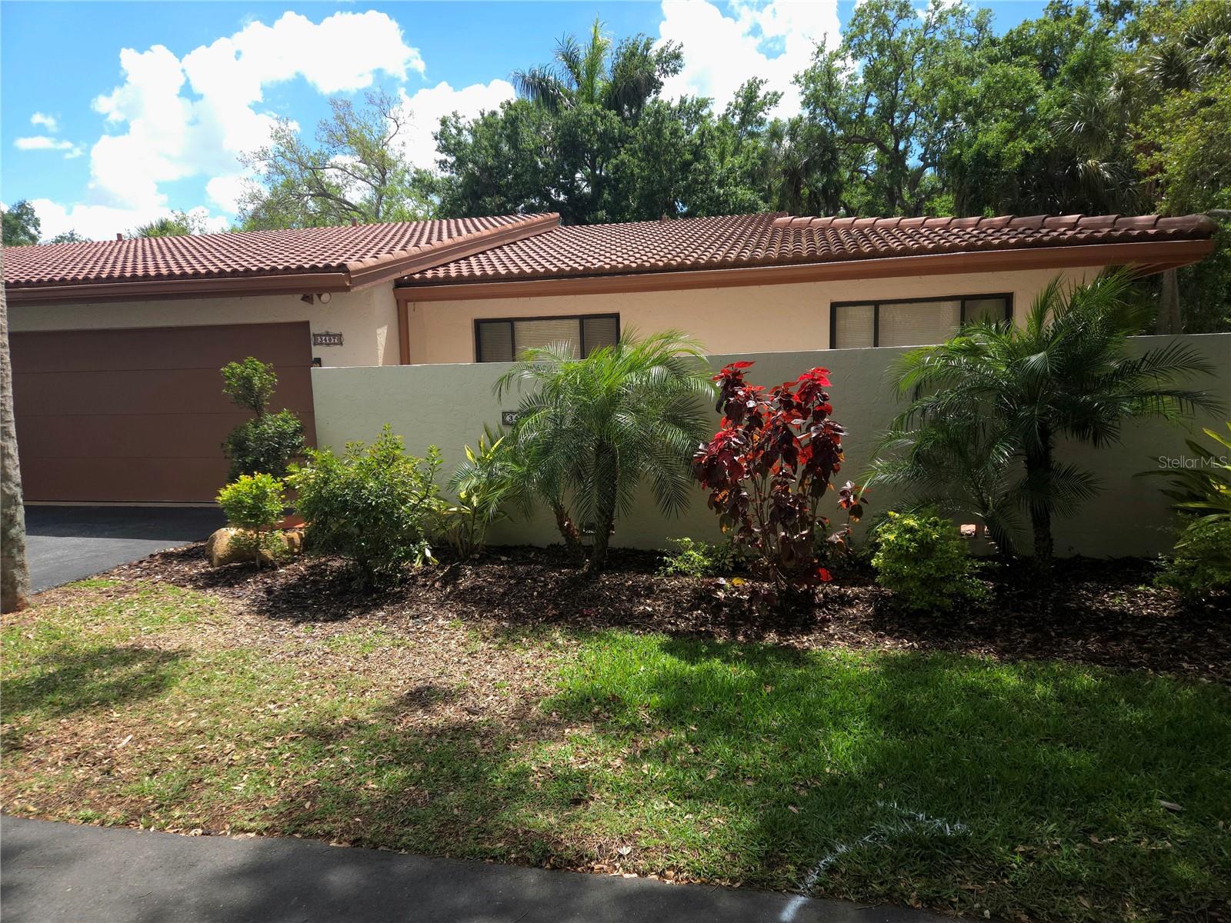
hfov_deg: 73.9
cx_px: 616
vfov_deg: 58.9
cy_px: 462
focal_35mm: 23
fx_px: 818
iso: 50
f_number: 1.8
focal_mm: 5.4
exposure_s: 1/1429
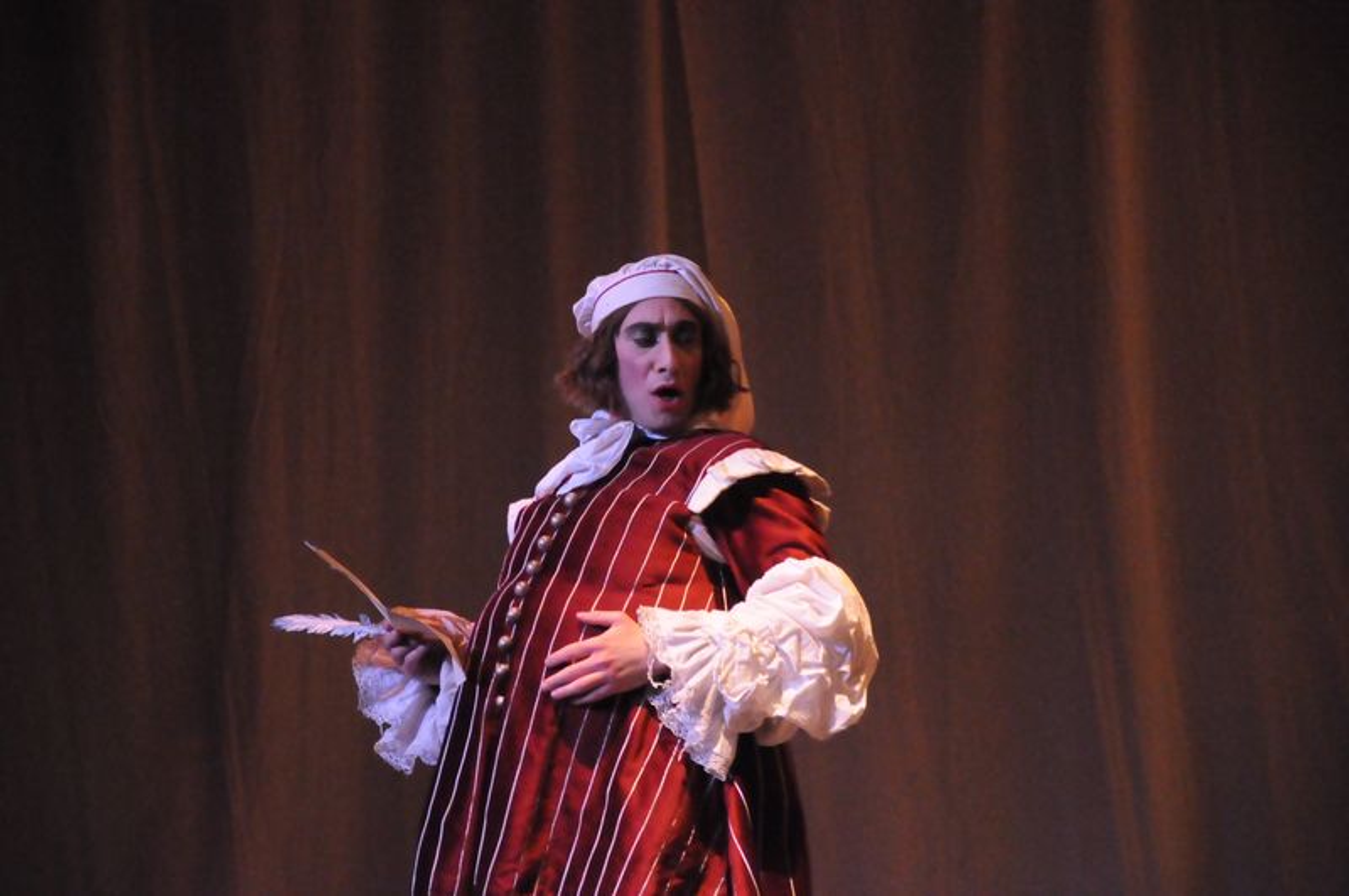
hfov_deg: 13.1
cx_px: 674
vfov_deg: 8.7
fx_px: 5893
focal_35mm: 158
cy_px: 448
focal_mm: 105
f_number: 5.6
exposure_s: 1/50
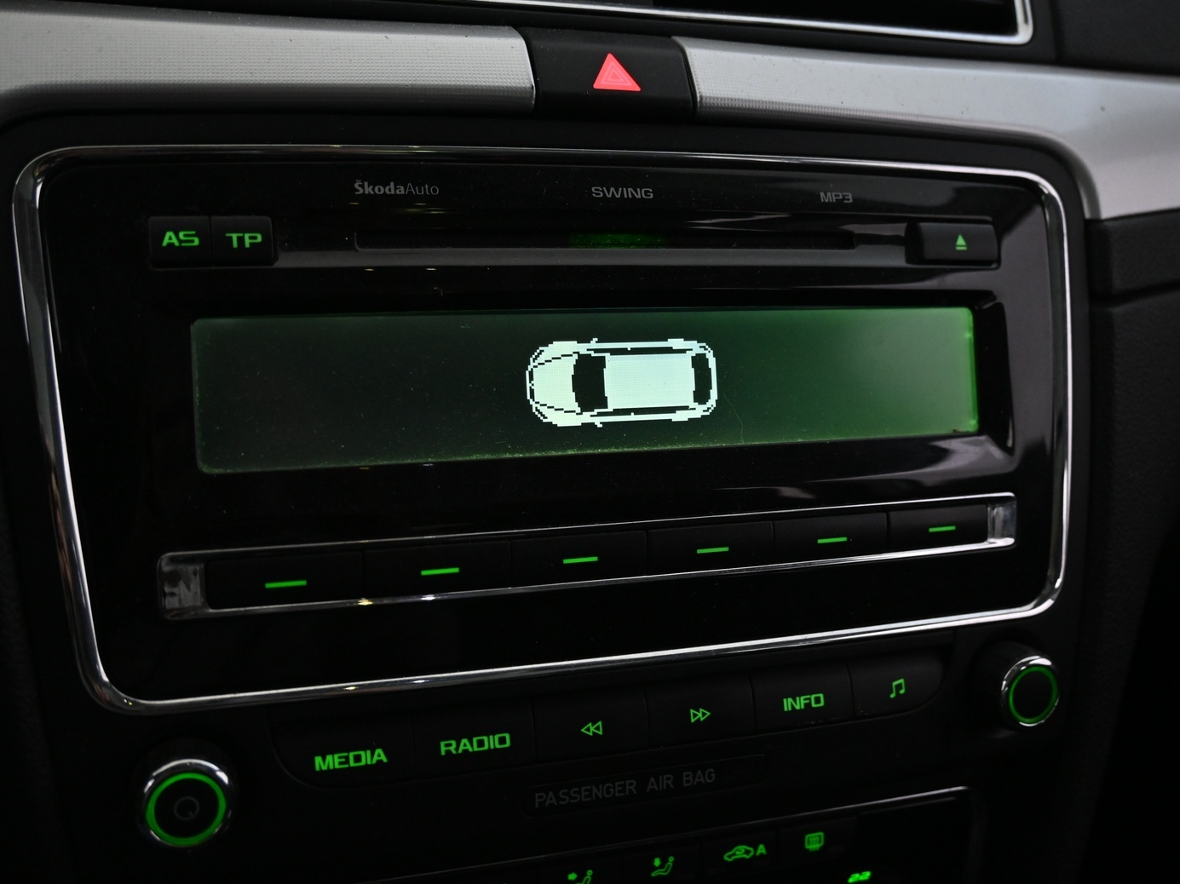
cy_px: 448
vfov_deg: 39.4
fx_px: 1236
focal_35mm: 36
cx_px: 578
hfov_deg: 51.0
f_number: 4
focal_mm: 21.5
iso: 1600
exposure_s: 1/30
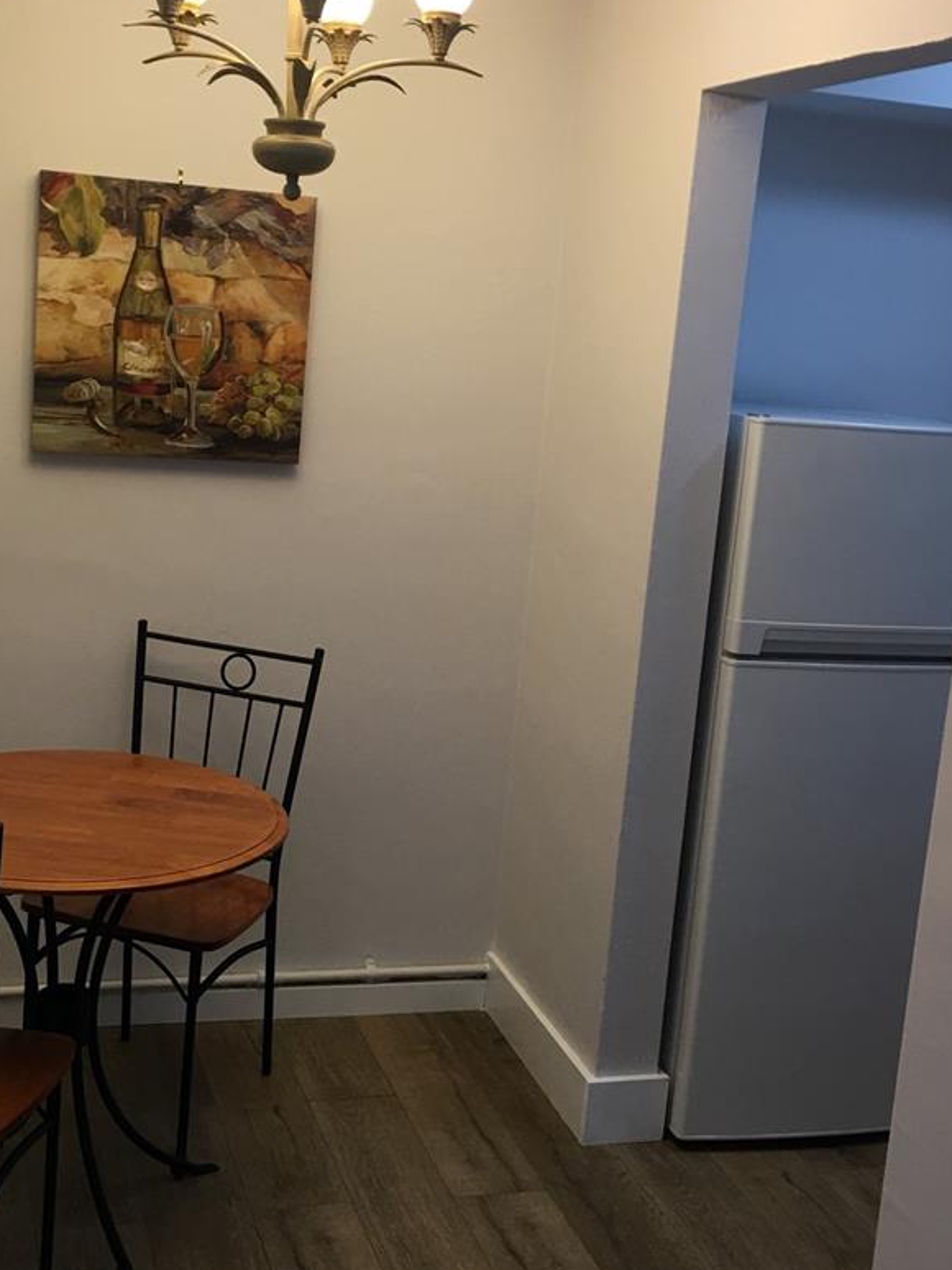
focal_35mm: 45
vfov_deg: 42.1
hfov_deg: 32.2
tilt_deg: -9.1
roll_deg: -3.6
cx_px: 414
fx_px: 1650
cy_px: 649
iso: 25
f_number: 2.2
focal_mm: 4.15
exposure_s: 1/15
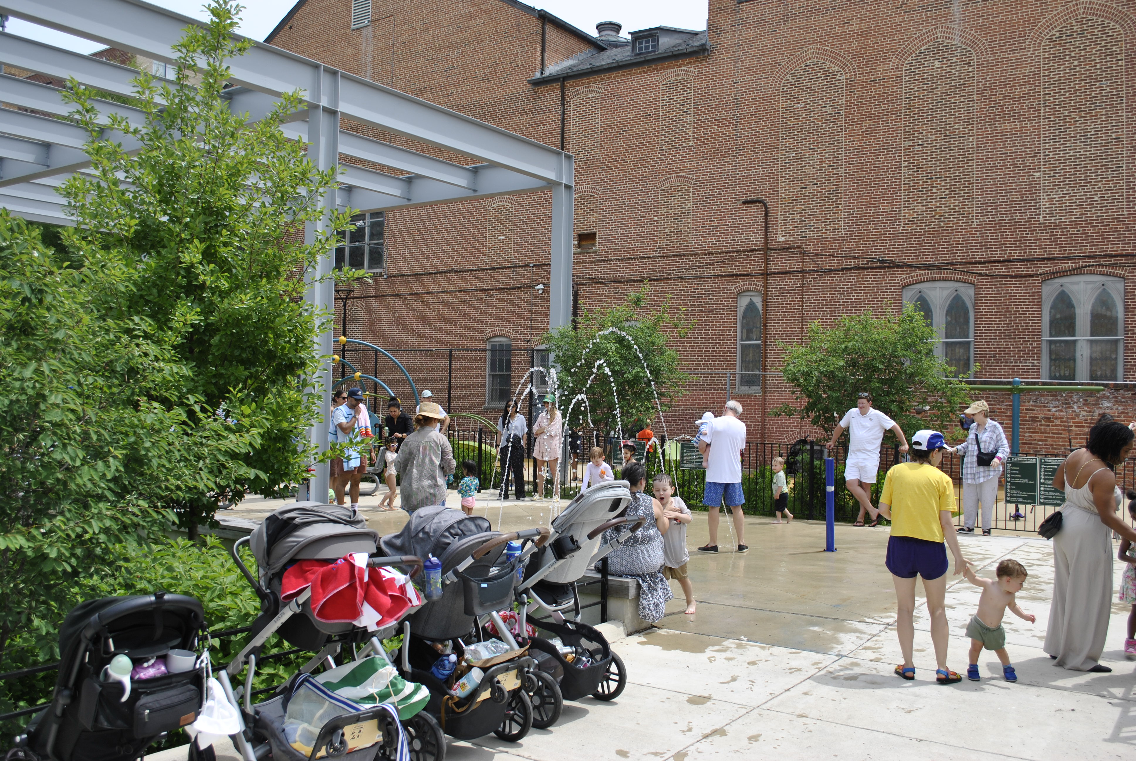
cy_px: 380
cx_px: 568
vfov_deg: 40.1
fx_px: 1043
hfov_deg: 57.2
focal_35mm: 33
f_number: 5
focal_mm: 22
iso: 100
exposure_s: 1/640
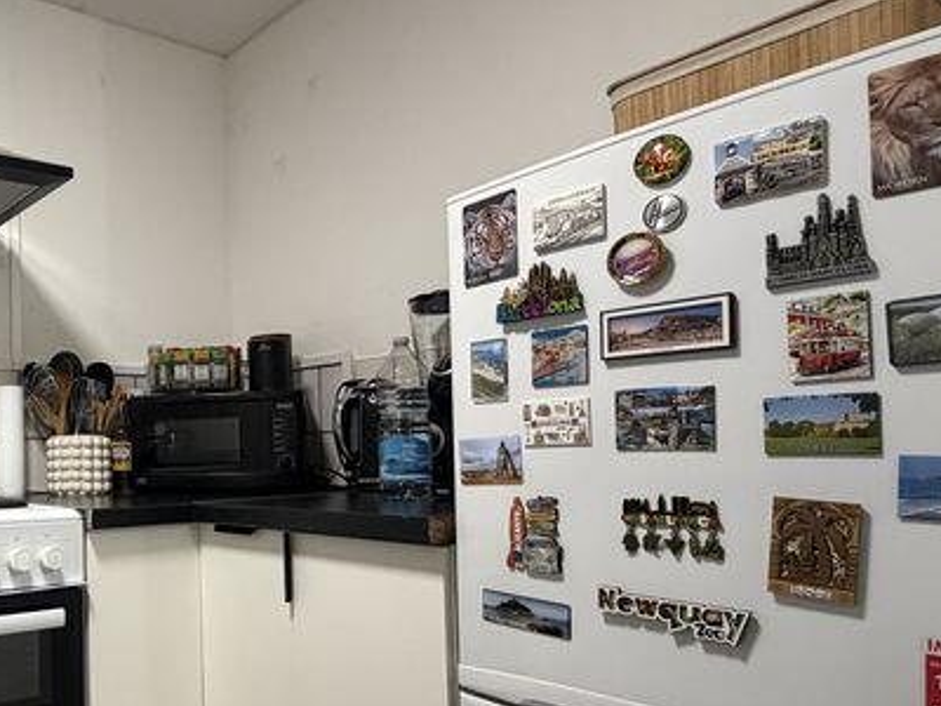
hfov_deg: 55.4
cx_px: 101
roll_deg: +1.9
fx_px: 761
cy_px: 438
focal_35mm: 28
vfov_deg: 49.3
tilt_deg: +0.8
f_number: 2.2
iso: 320
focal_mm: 2.22
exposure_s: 1/60
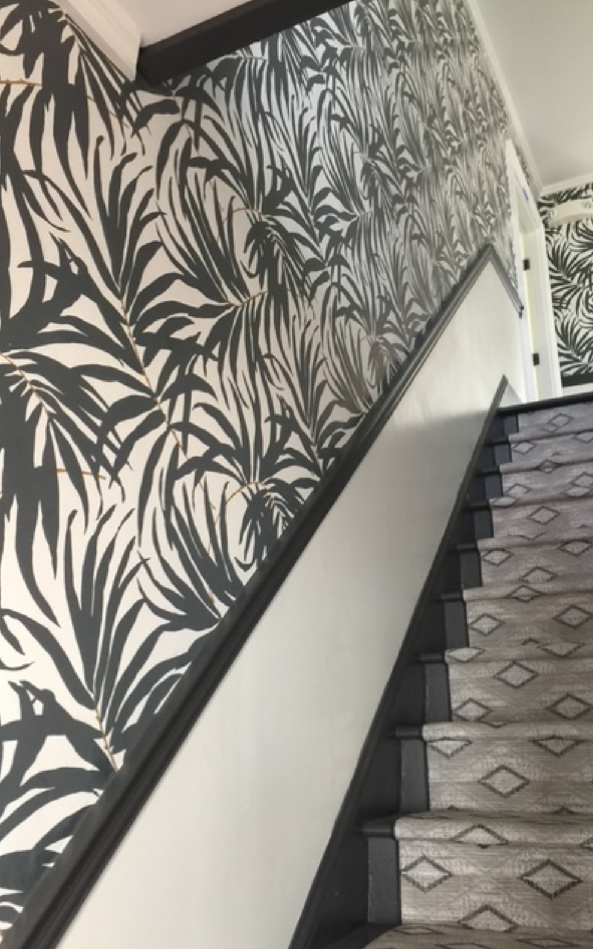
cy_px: 475
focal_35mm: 31
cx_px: 317
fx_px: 802
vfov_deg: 61.2
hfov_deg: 40.6
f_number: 2.2
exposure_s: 1/15
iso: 80
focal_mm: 4.2
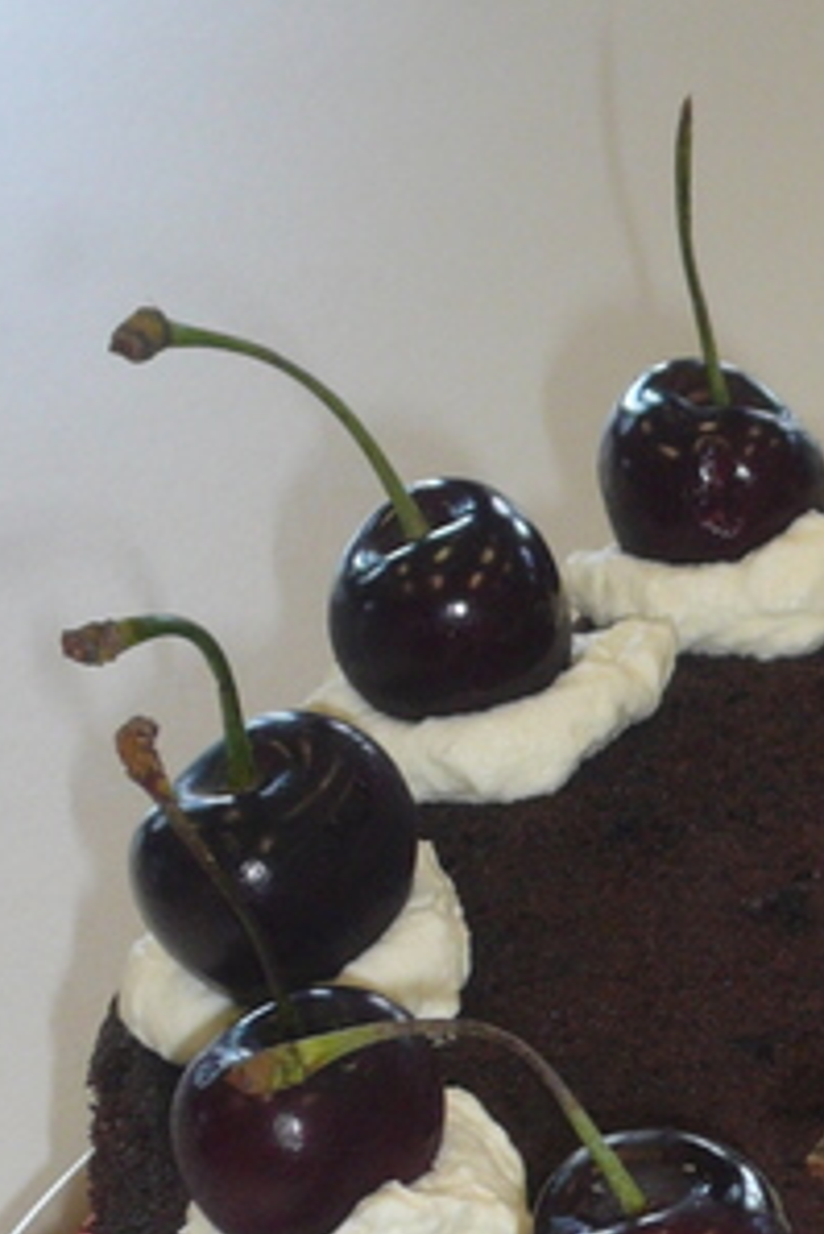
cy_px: 1010
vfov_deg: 12.6
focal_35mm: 162
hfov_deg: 8.3
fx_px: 5555
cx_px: 1155
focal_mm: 9.6
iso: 100
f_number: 4
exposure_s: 1/30
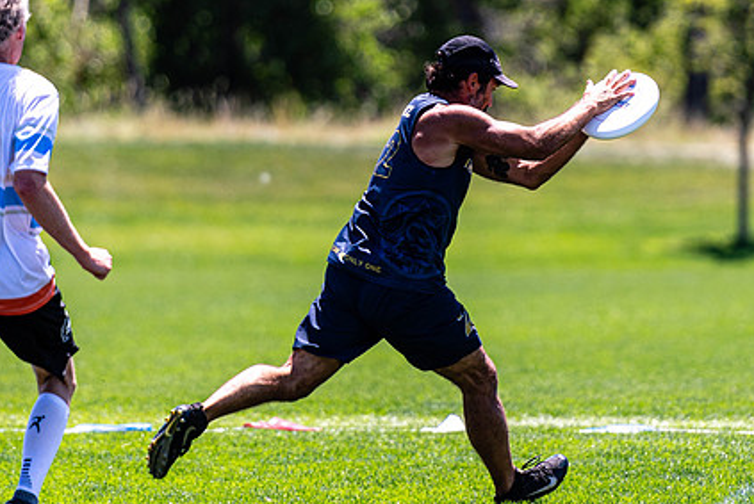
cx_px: 415
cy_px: 197
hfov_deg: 4.3
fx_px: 10126
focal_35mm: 483
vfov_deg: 2.9
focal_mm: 200
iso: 100
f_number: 2.8
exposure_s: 1/1250
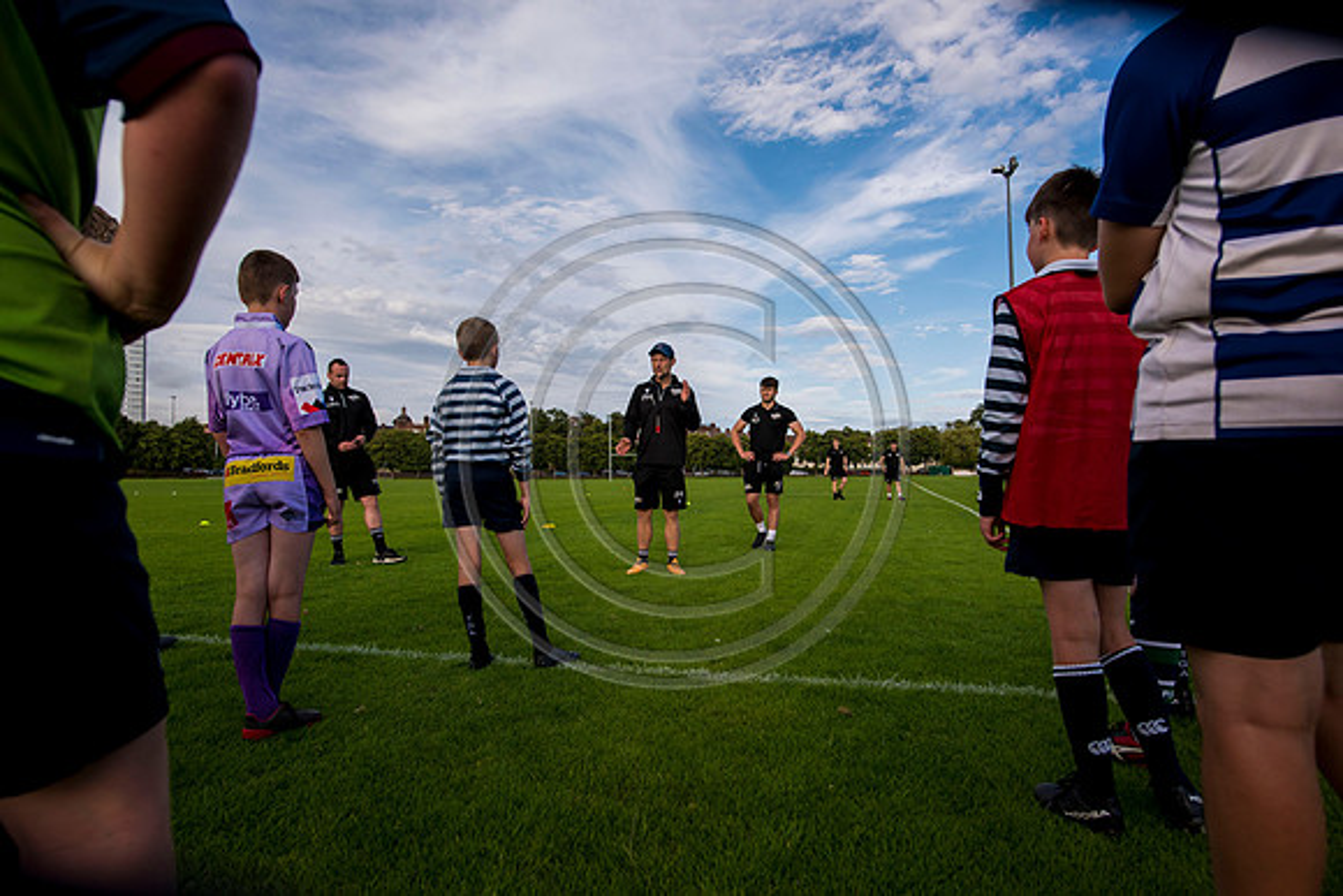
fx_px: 746
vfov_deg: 62.0
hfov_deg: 84.0
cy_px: 448
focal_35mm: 20
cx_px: 672
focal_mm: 20
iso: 250
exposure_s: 1/1600
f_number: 4.5
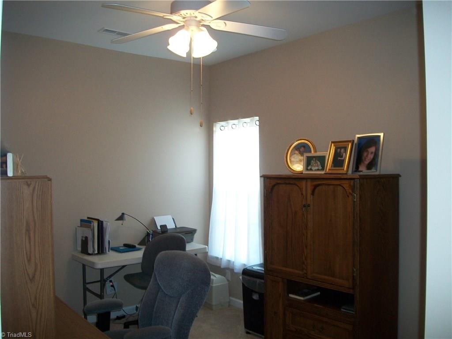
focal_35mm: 32
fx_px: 418
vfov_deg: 44.2
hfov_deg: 56.8
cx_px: 226
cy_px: 170
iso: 160
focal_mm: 5.7
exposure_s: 1/30
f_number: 2.9
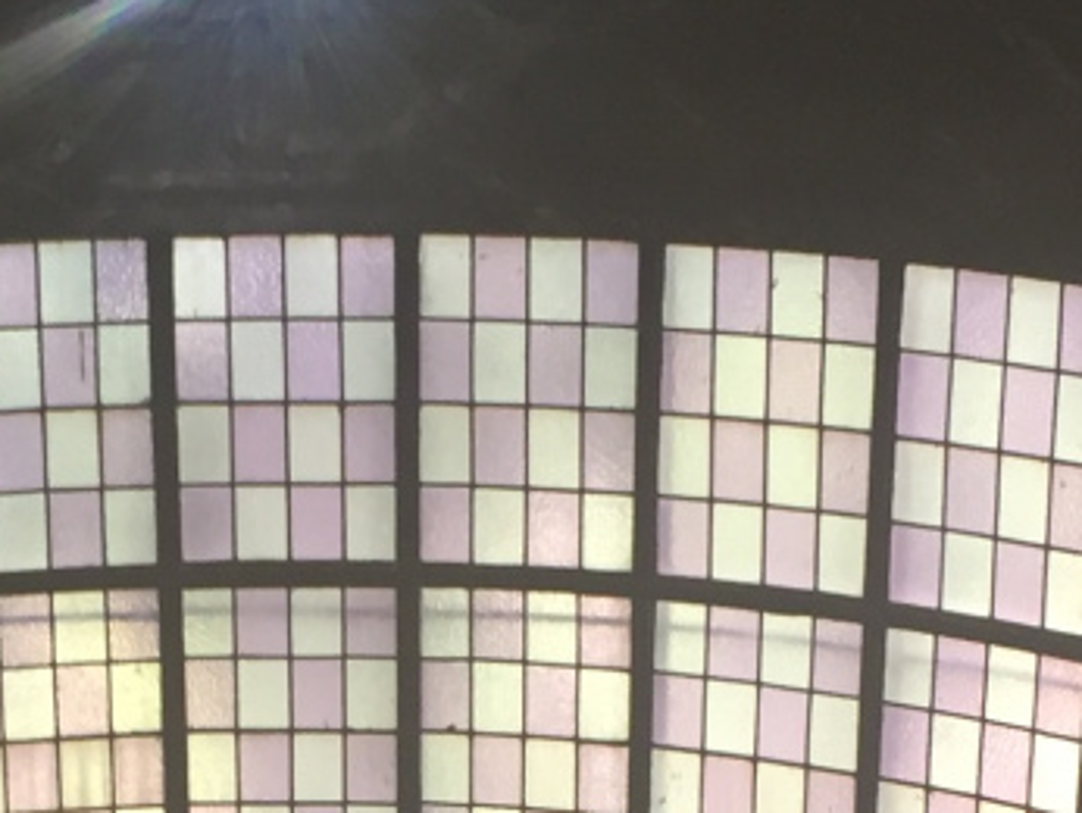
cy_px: 1270
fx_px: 4191
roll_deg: -0.1
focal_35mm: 134
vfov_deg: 10.6
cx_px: 285
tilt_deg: -25.2
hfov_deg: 14.7
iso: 32
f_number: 2.2
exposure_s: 1/33
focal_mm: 4.15
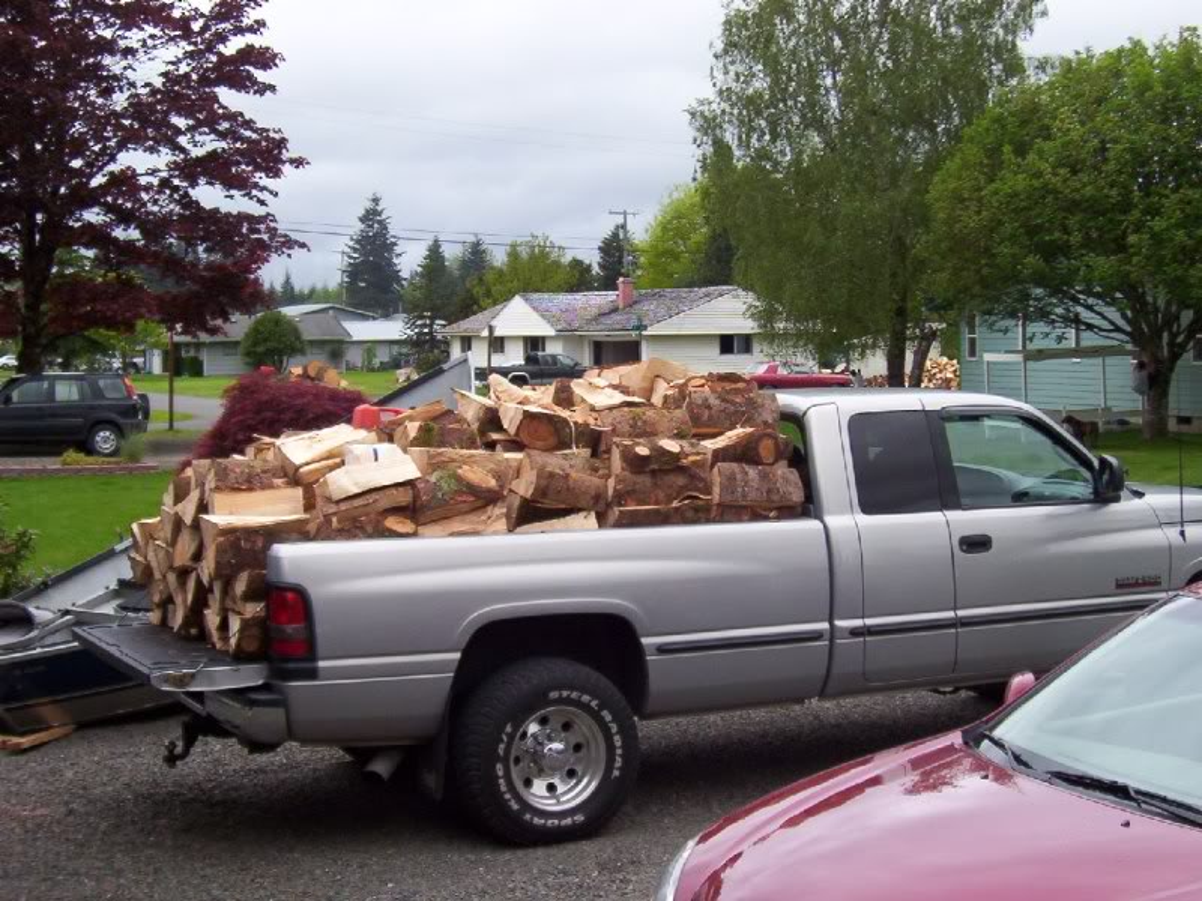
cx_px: 601
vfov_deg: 28.6
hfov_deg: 37.5
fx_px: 1771
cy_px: 450
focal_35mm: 51
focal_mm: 7.88
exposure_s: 1/296
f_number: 3.16
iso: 100
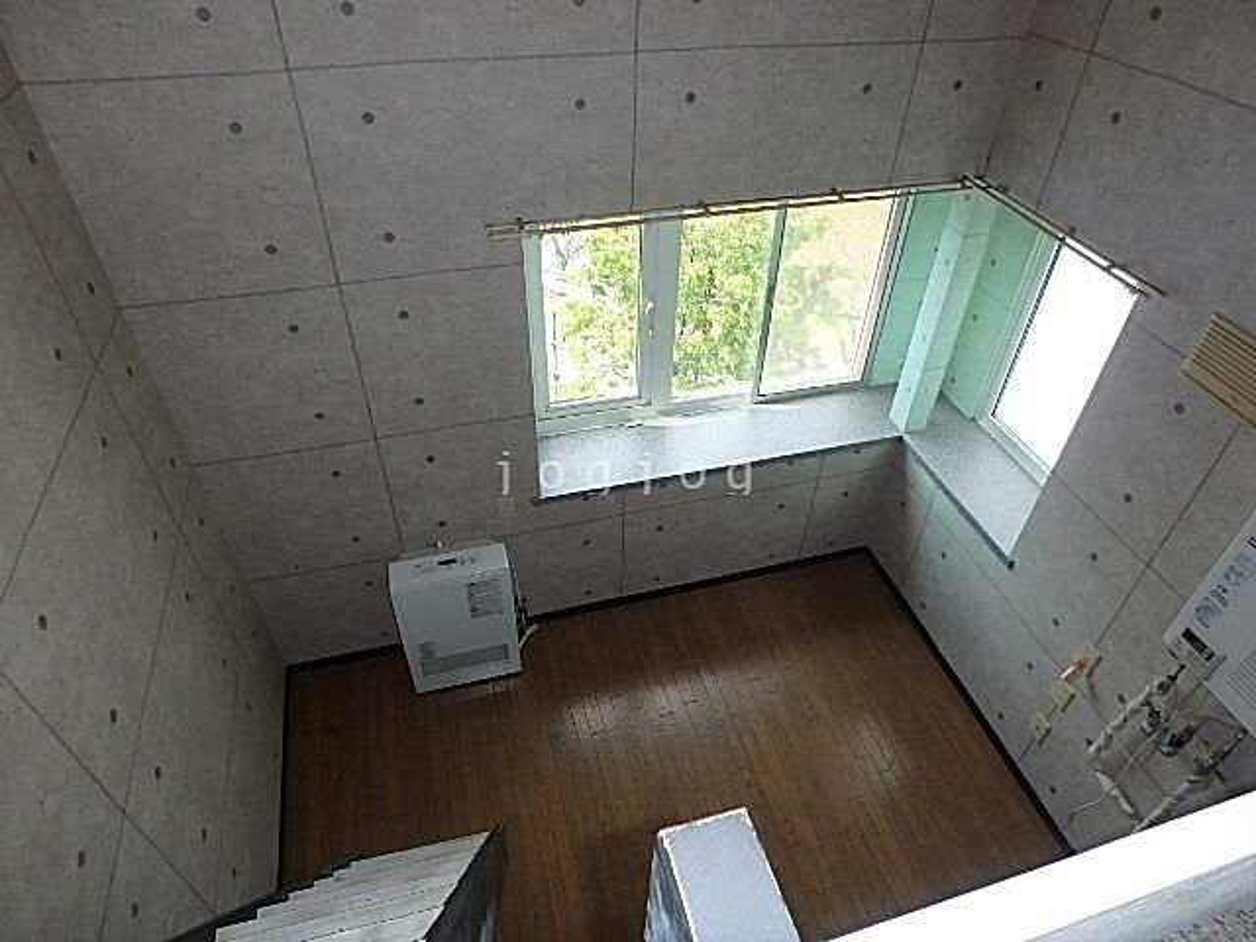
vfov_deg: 63.4
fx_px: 762
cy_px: 471
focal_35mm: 21
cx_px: 628
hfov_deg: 79.0
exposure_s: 1/200
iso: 125
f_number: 3.5
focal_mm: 3.7
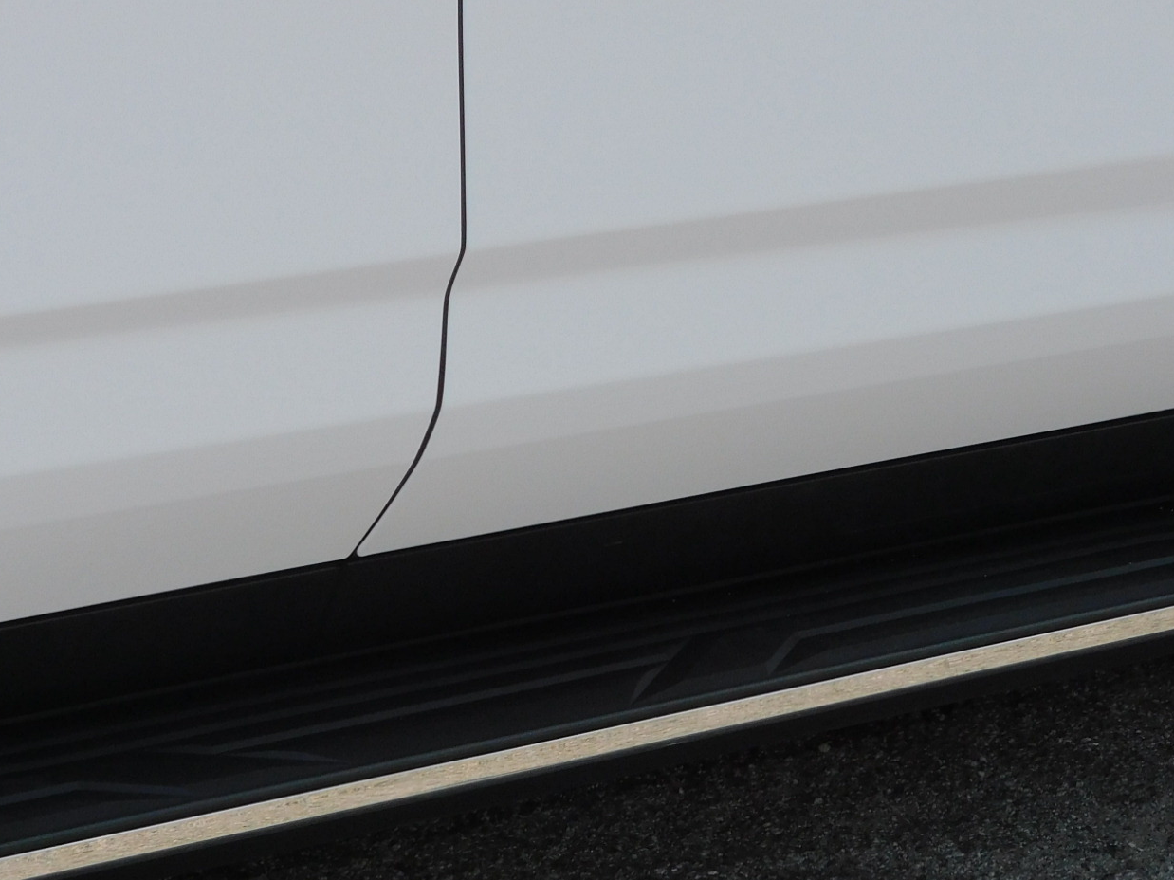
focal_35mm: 156
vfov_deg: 9.5
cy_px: 739
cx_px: 562
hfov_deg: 12.7
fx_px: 5290
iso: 125
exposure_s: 1/800
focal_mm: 15.2
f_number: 4.5
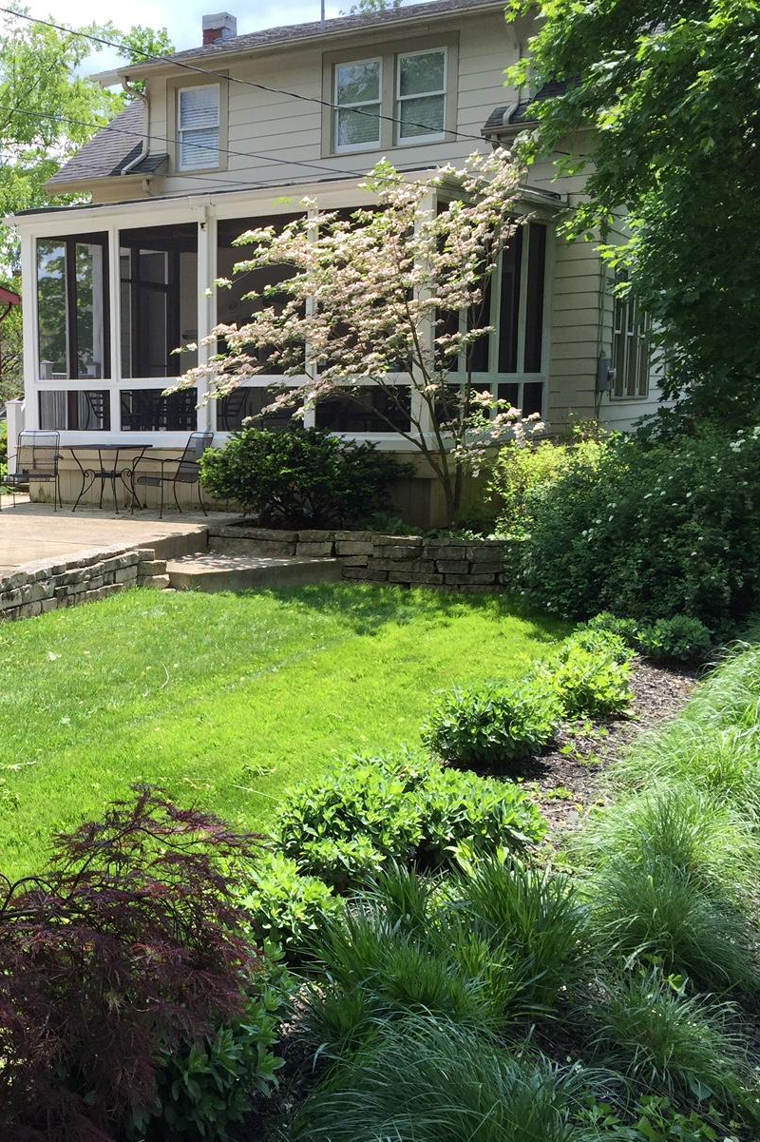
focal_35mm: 41
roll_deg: +1.3
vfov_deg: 47.4
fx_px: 1299
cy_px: 568
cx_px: 89
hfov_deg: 31.2
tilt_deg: -9.7
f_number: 2.2
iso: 32
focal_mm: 4.15
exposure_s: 1/898
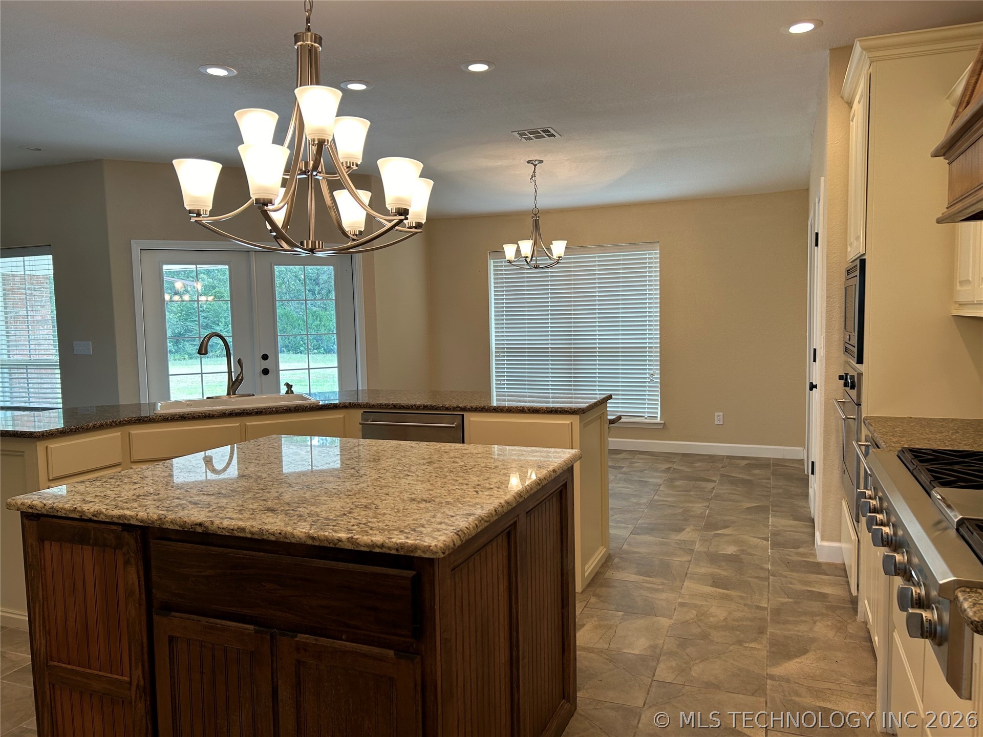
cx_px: 492
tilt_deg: -4.4
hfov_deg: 67.3
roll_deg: +1.7
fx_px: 738
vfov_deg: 53.1
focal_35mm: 26
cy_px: 368
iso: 50
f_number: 1.5
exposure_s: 1/120
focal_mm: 5.7
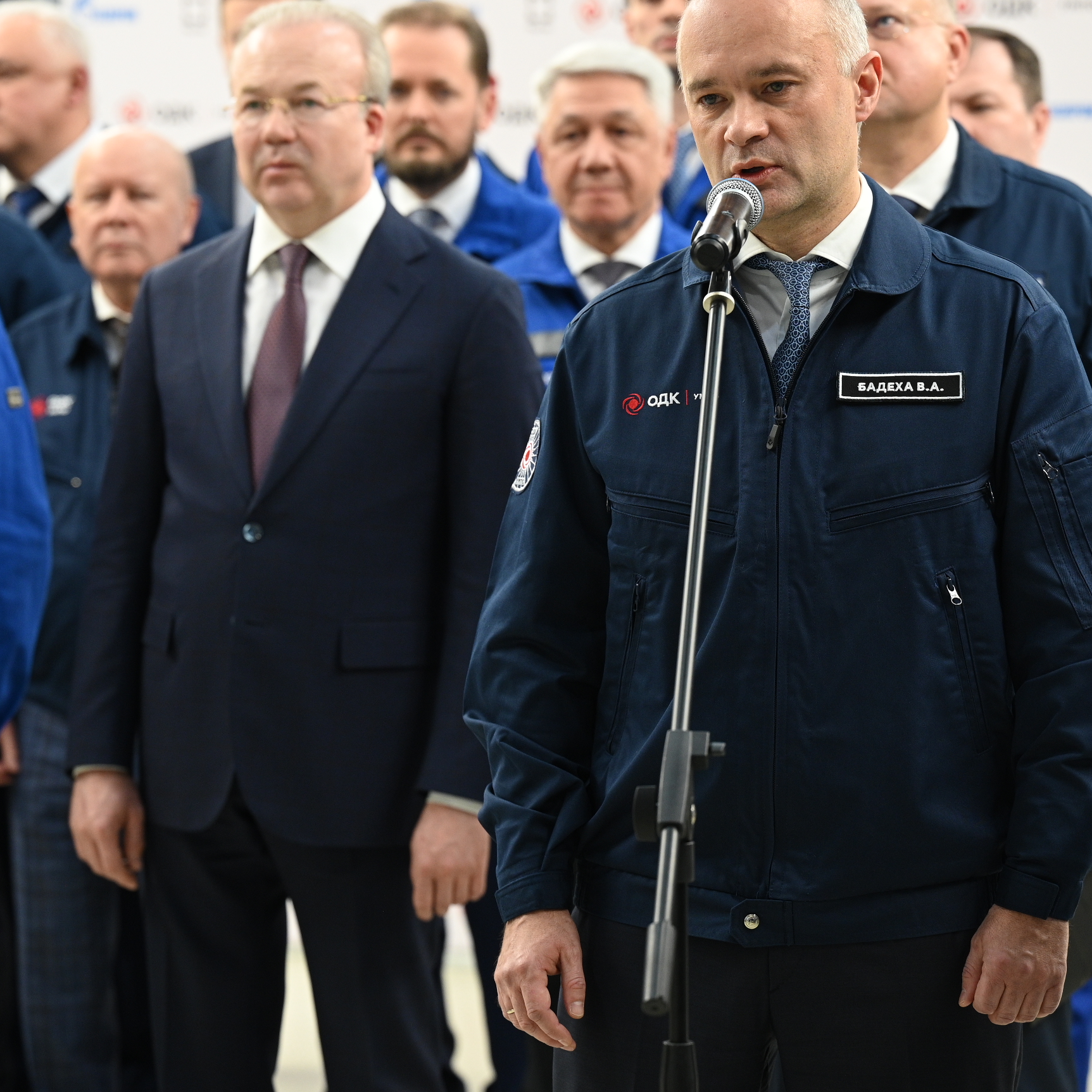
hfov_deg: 11.7
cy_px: 470
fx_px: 5318
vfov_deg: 11.7
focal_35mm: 149
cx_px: 577
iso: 1000
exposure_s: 1/250
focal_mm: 100
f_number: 3.5
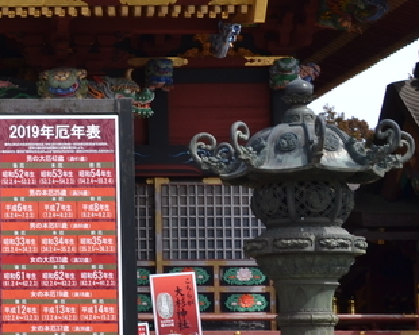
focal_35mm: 120
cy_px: 192
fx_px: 1488
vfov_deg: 12.8
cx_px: -203
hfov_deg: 14.9
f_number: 7.1
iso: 100
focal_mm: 22
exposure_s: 1/200
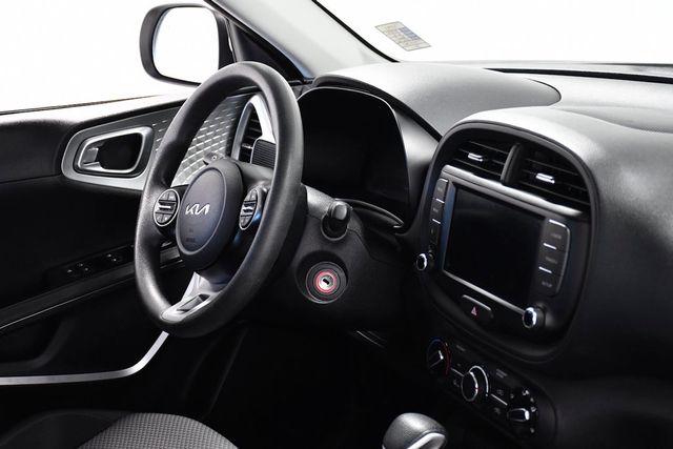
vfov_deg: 20.3
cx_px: 336
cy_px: 224
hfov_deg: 30.1
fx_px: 1253
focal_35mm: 67
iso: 2500
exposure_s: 1/100
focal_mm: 45
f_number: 4.5
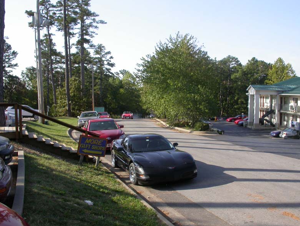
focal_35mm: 39
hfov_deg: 47.8
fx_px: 338
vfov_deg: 36.8
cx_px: 154
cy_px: 114
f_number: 6
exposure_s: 1/223
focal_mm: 7.85
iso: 100
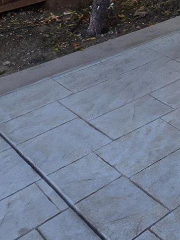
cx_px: 377
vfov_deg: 22.6
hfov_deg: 16.5
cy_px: -154
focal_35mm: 63
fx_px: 436
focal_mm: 2.2
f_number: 1.9
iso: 32
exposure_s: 1/624
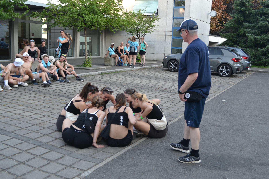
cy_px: 90
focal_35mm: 37
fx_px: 276
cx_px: 134
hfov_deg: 51.9
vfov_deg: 35.9
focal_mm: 24
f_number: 5.6
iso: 280
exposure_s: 1/125
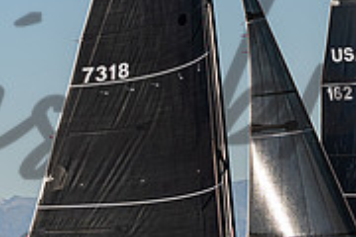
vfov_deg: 3.6
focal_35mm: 380
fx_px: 3757
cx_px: 378
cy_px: 70
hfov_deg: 5.4
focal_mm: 100
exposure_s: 1/2000
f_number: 9
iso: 400
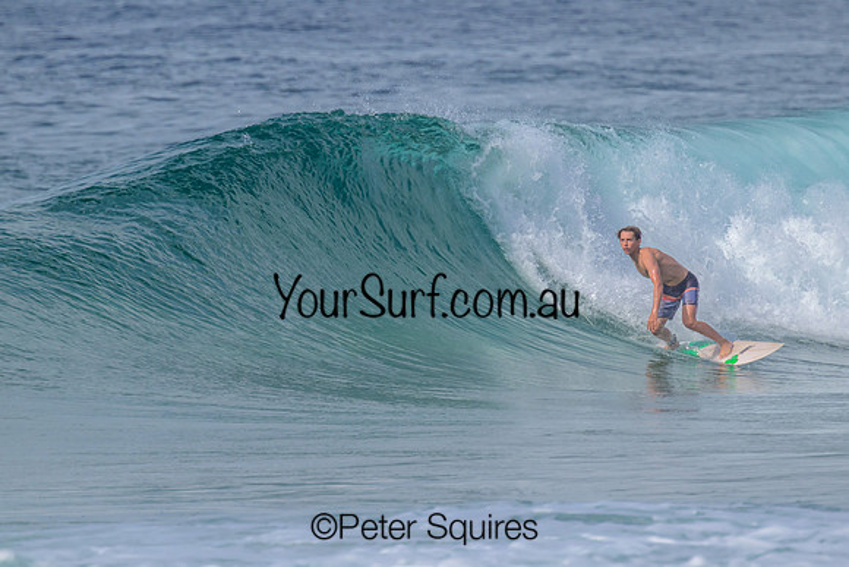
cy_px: 245
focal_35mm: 909
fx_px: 21446
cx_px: 482
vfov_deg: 1.5
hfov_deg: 2.3
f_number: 11
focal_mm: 800
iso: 800
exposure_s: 1/2000
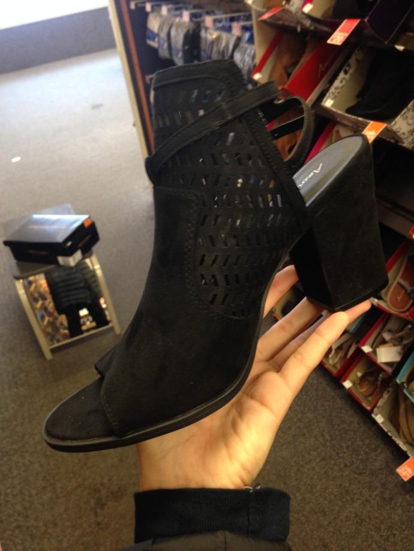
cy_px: 276
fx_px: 526
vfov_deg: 55.4
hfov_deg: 42.9
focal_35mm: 33
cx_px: 207
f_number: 2.4
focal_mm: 4.12
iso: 160
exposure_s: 1/20
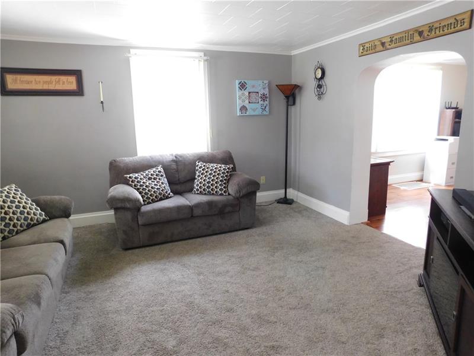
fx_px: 315
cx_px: 237
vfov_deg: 58.9
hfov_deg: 73.9
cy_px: 178
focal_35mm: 23
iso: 320
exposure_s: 1/30
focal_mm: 4
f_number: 3
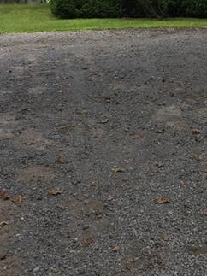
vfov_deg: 27.4
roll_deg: +2.8
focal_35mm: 69
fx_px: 551
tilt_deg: -5.4
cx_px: 219
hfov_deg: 20.4
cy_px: 42
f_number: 2.2
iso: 32
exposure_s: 1/384
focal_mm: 4.15
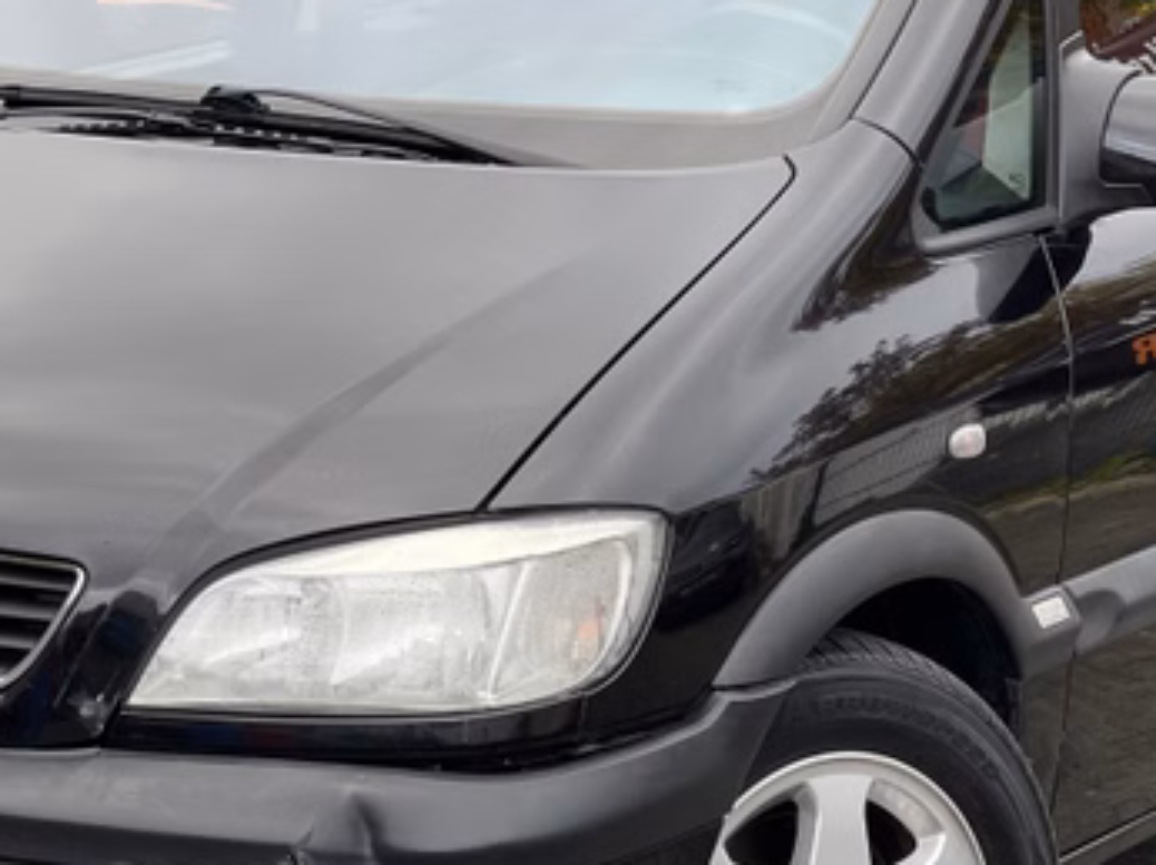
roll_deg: -2.4
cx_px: 471
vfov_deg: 10.0
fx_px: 4939
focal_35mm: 148
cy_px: 337
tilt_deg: -6.4
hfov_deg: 13.3
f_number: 2.2
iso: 32
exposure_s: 1/121
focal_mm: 7.5
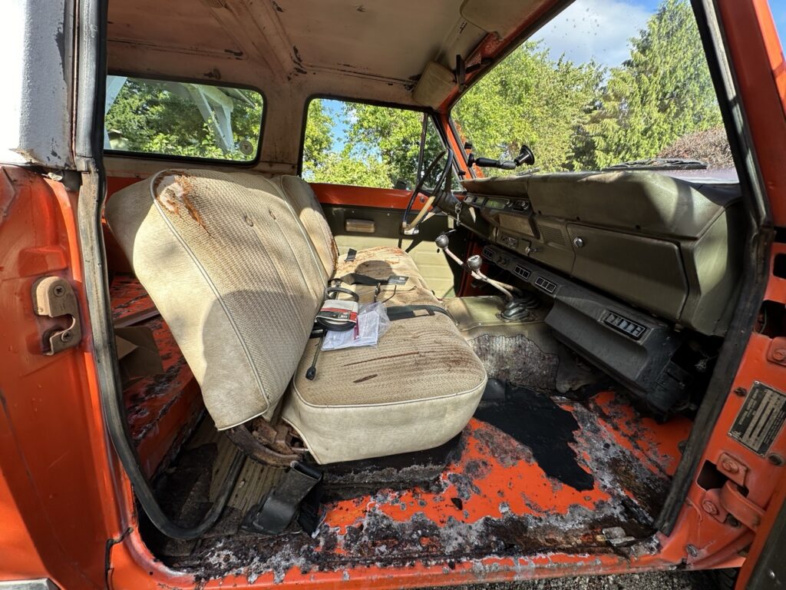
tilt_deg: -16.5
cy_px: 295
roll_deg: +2.3
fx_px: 318
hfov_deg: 102.1
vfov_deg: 85.7
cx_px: 393
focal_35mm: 14
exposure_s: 1/356
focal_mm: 2.22
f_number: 2.2
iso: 40
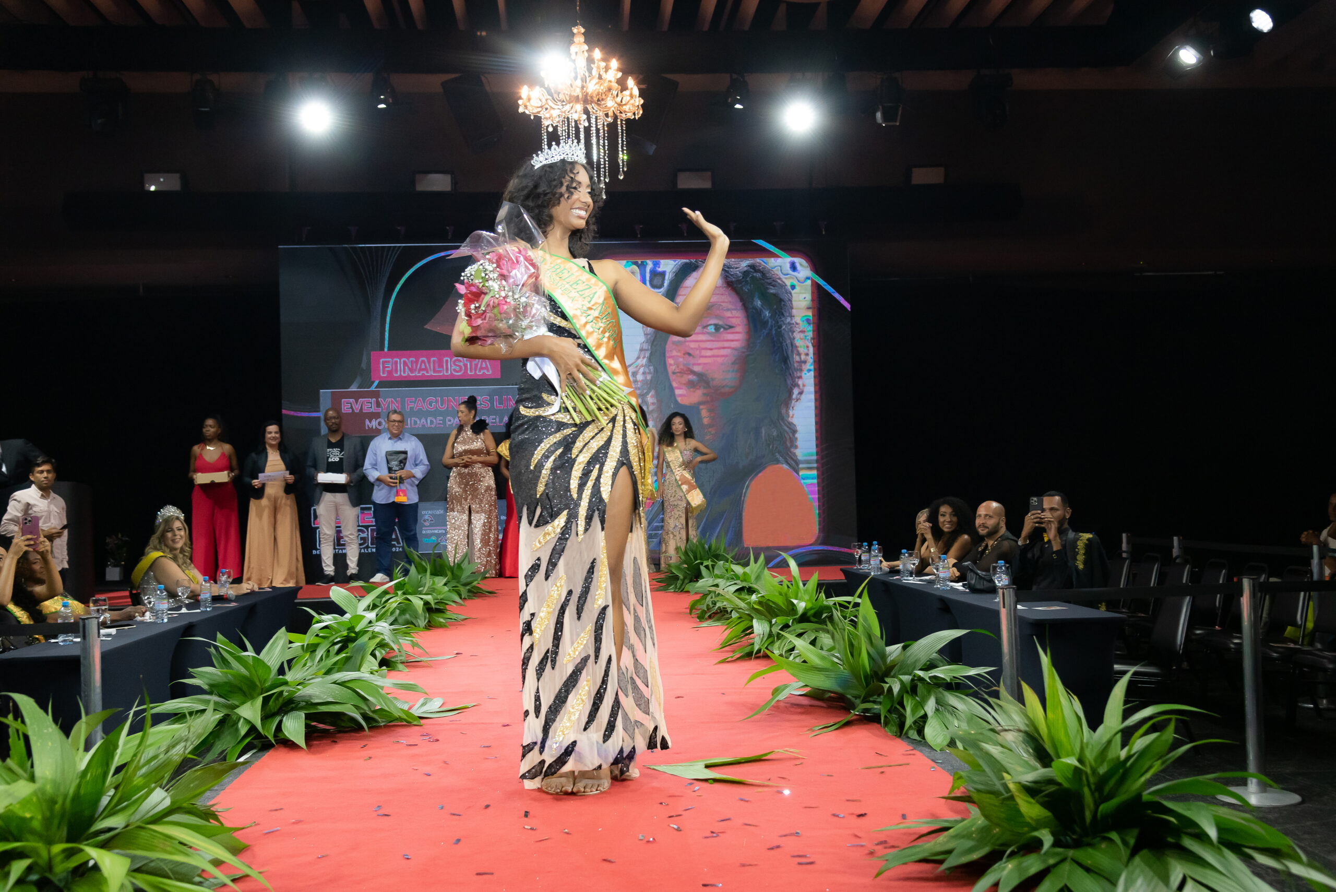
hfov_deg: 55.8
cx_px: 668
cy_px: 446
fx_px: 1262
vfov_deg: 38.9
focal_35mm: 34
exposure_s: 1/200
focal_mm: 34
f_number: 5
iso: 2000
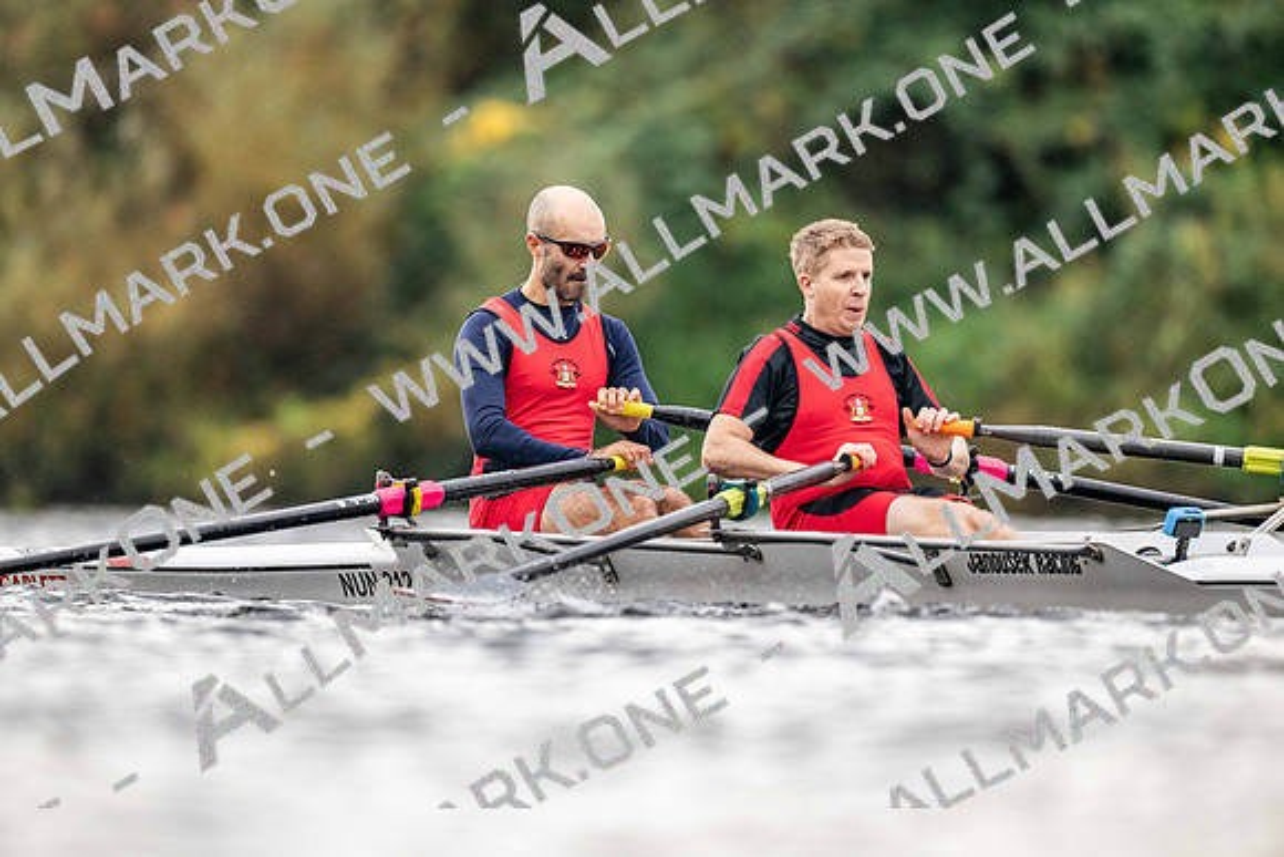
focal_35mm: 600
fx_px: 21404
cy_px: 428
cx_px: 642
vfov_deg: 2.3
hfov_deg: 3.4
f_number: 4
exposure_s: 1/2500
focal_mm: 600
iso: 2800
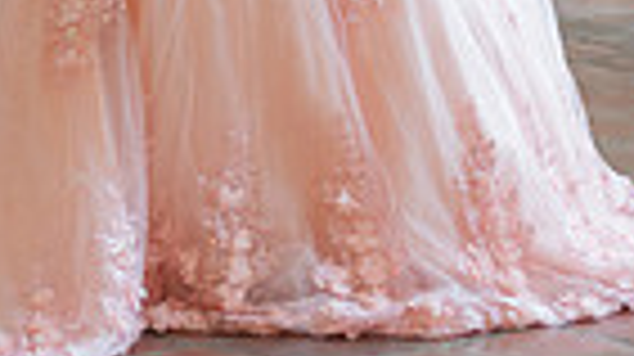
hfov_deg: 10.7
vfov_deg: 5.9
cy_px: -333
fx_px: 3376
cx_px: 78
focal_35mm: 201
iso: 640
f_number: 3.2
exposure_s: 1/125
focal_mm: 40
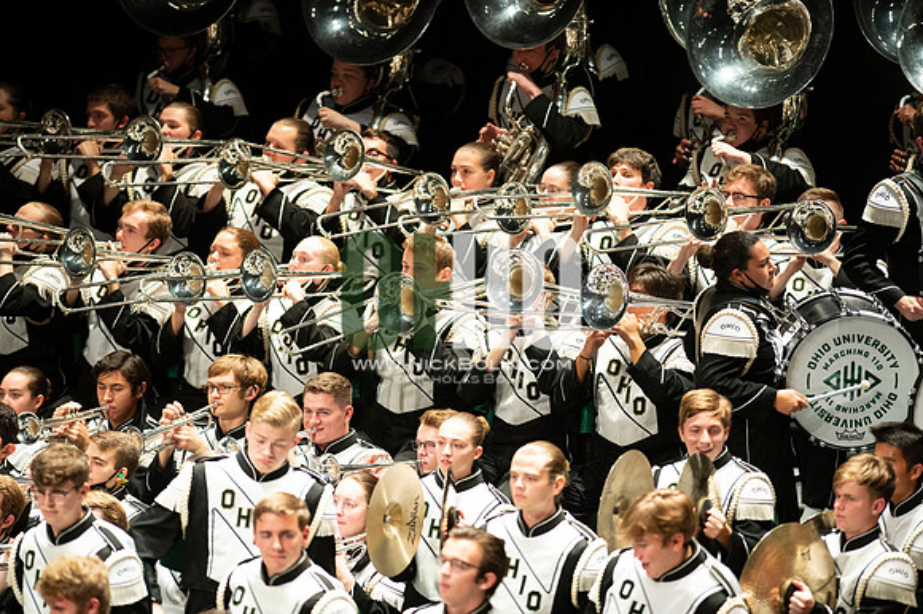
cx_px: 462
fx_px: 7687
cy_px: 307
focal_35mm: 300
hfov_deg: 6.9
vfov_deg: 4.6
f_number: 2.8
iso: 3200
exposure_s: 1/500
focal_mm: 300
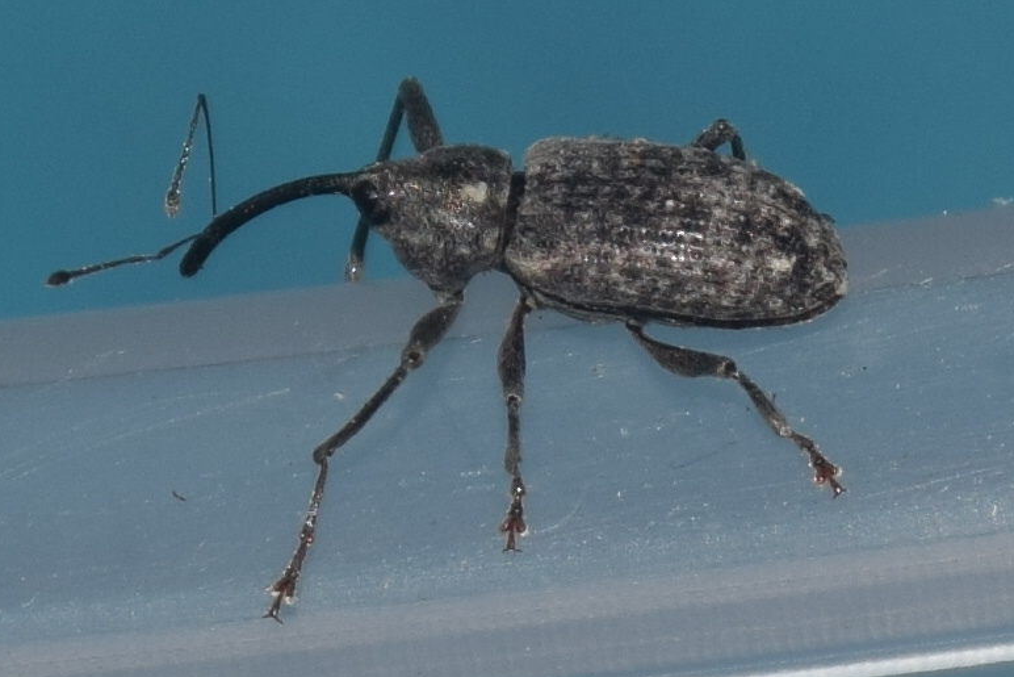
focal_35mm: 261
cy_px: 344
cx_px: 596
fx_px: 7352
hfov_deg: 7.9
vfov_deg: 5.3
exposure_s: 1/60
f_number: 8
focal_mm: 140
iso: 100
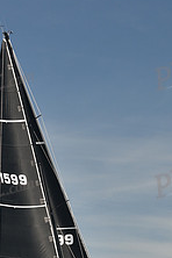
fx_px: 1311
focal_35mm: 183
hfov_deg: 7.5
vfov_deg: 11.1
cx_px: 95
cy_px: 245
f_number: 6.3
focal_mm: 70
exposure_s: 1/640
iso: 250
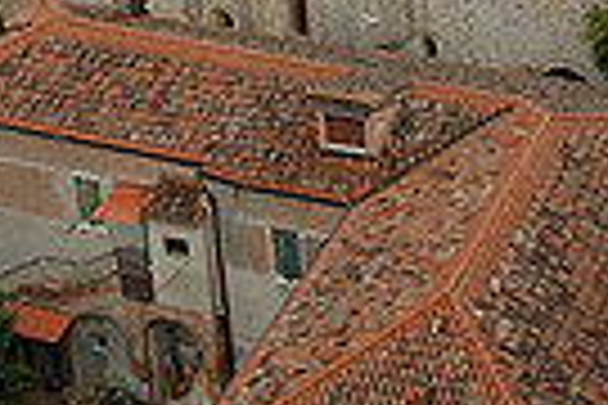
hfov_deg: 19.4
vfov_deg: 11.8
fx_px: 1739
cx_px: 563
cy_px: -425
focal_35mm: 103
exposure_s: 1/80
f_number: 4
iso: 125
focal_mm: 8.8
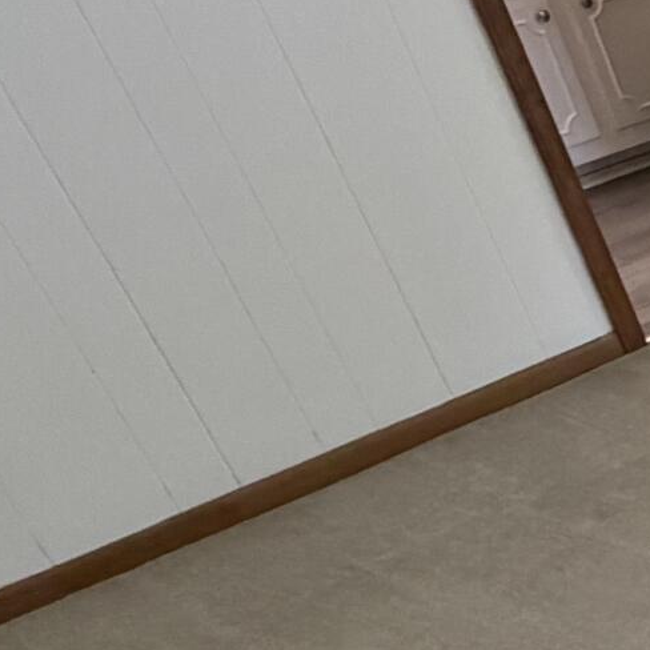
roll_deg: +1.9
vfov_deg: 22.6
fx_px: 1615
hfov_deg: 14.1
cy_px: 469
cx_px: 1621
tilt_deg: -32.4
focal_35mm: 76
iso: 200
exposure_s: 1/120
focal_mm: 2.22
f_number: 2.2
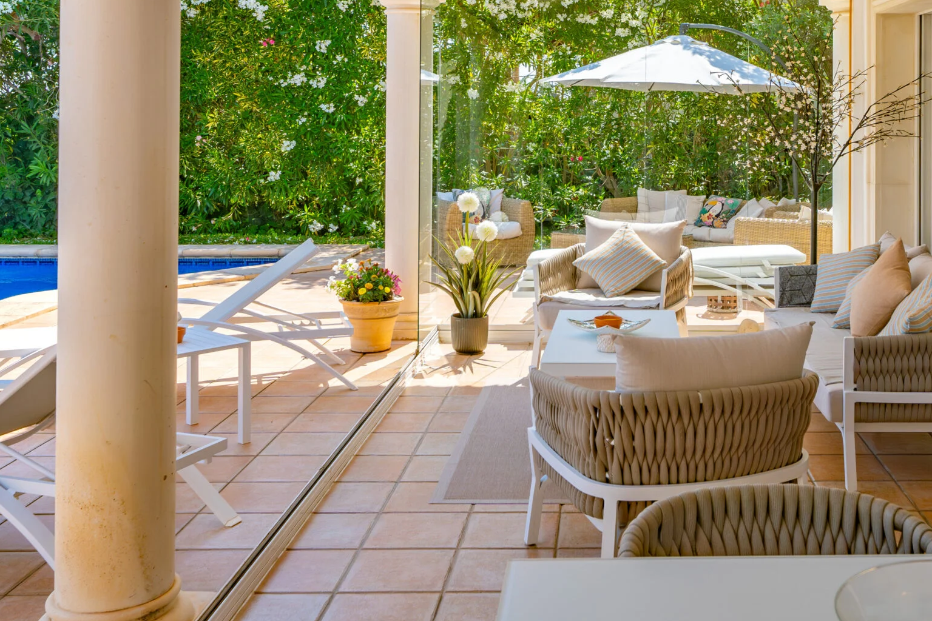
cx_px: 626
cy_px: 140
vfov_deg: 32.6
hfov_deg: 47.6
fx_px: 1035
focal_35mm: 40
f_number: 9
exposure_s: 1/640
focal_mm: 24
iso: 500
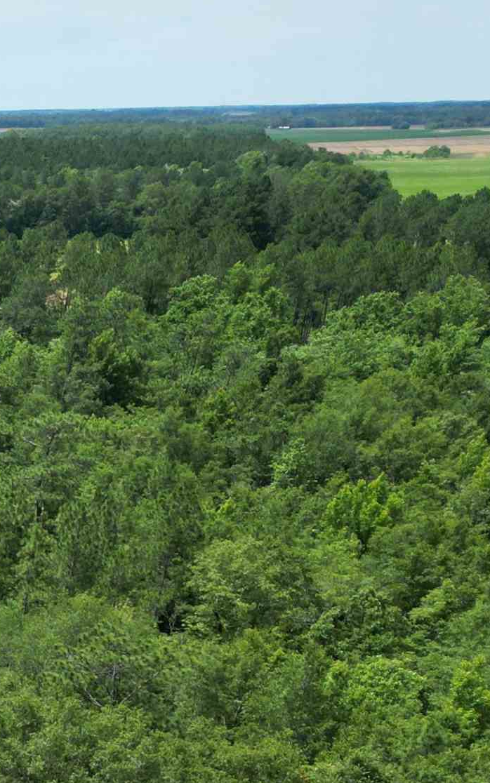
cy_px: 791
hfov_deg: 14.8
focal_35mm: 70
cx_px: -527
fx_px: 1495
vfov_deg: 27.6
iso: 140
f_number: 1.7
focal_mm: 6.72
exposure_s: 1/3000
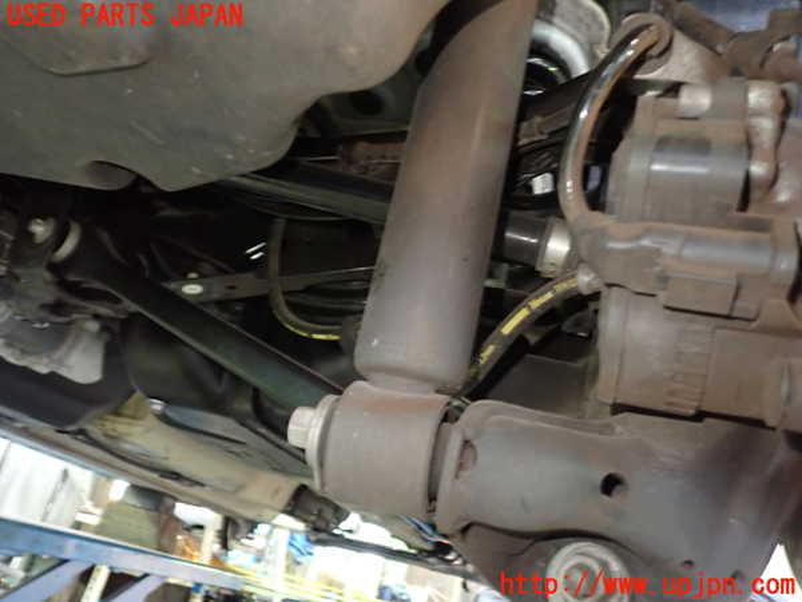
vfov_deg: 46.8
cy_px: 301
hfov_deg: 60.0
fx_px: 695
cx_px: 401
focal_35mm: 30
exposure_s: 1/15
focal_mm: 5.4
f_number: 2.3
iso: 800
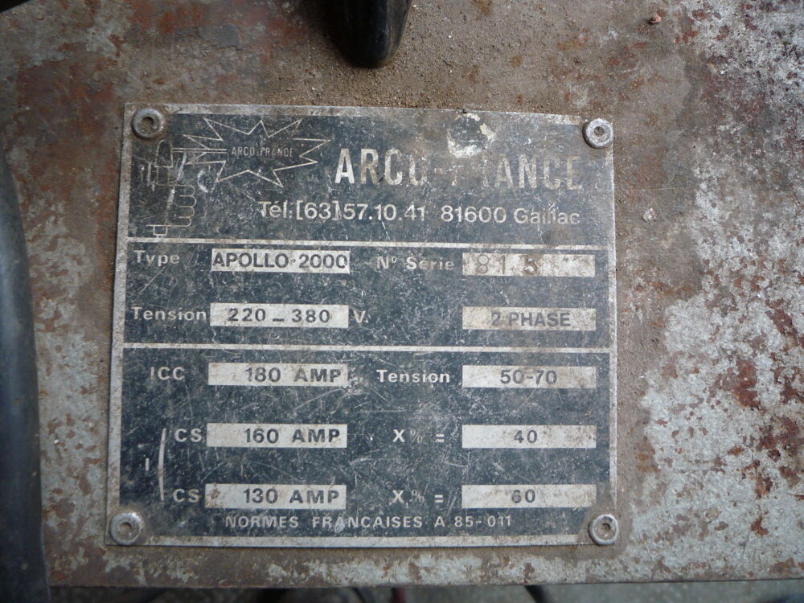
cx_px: 402
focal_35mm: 30
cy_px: 302
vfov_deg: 46.8
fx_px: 697
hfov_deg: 60.0
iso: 160
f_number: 3.3
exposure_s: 1/30
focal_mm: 5.2
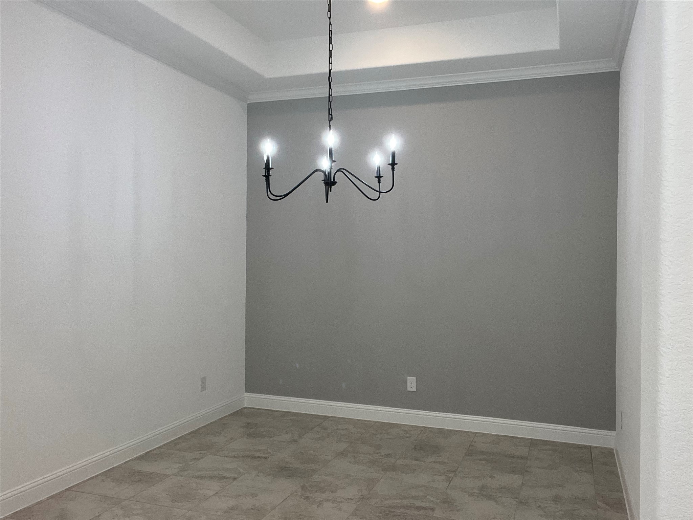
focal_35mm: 30
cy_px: 260
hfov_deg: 60.0
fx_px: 601
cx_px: 346
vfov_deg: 46.8
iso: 80
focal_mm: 2.71
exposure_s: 1/60
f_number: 2.2
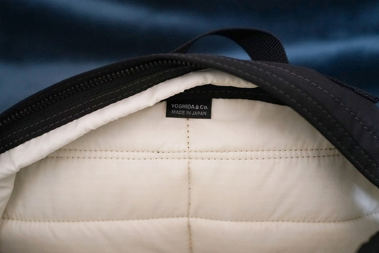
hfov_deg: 49.5
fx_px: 411
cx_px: 186
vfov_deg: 34.2
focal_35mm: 39
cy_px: 123
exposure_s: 1/80
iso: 5000
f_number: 3.5
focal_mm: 35
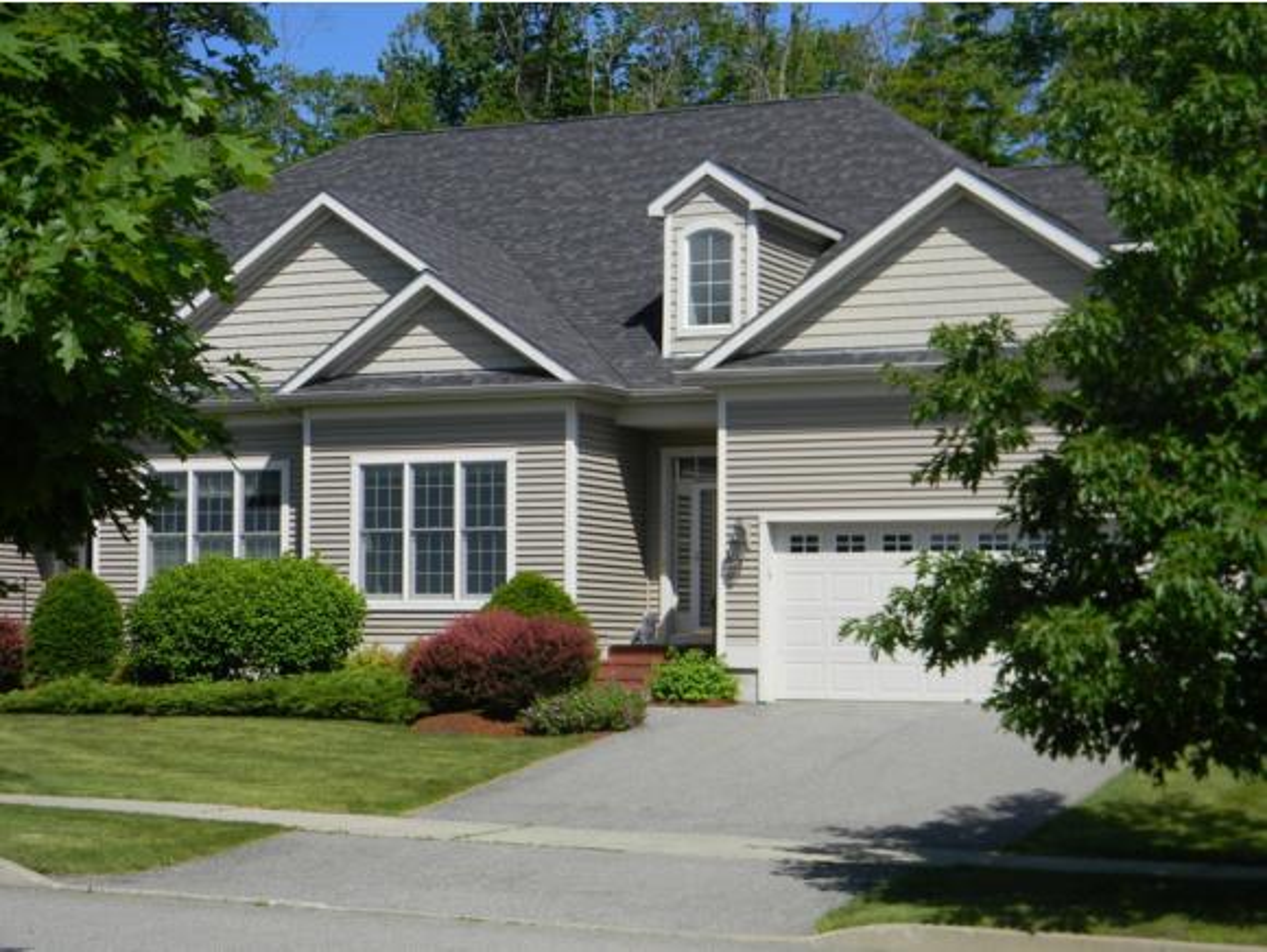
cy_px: 476
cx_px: 634
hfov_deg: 28.9
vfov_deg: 22.0
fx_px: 2454
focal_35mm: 67
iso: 80
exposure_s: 1/842
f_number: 4.3
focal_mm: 12.2
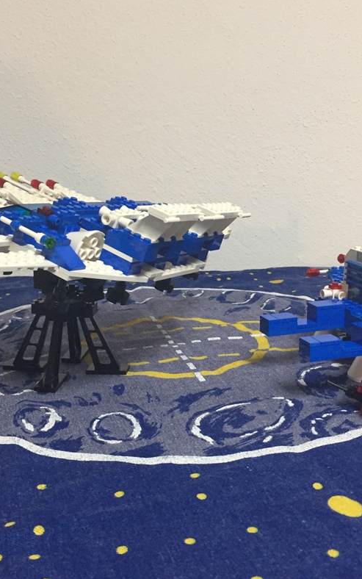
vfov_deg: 47.2
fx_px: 662
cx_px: 194
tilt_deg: -12.3
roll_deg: +0.9
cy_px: 284
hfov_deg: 30.6
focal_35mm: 42
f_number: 2.2
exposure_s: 1/30
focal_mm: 4.15
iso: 125
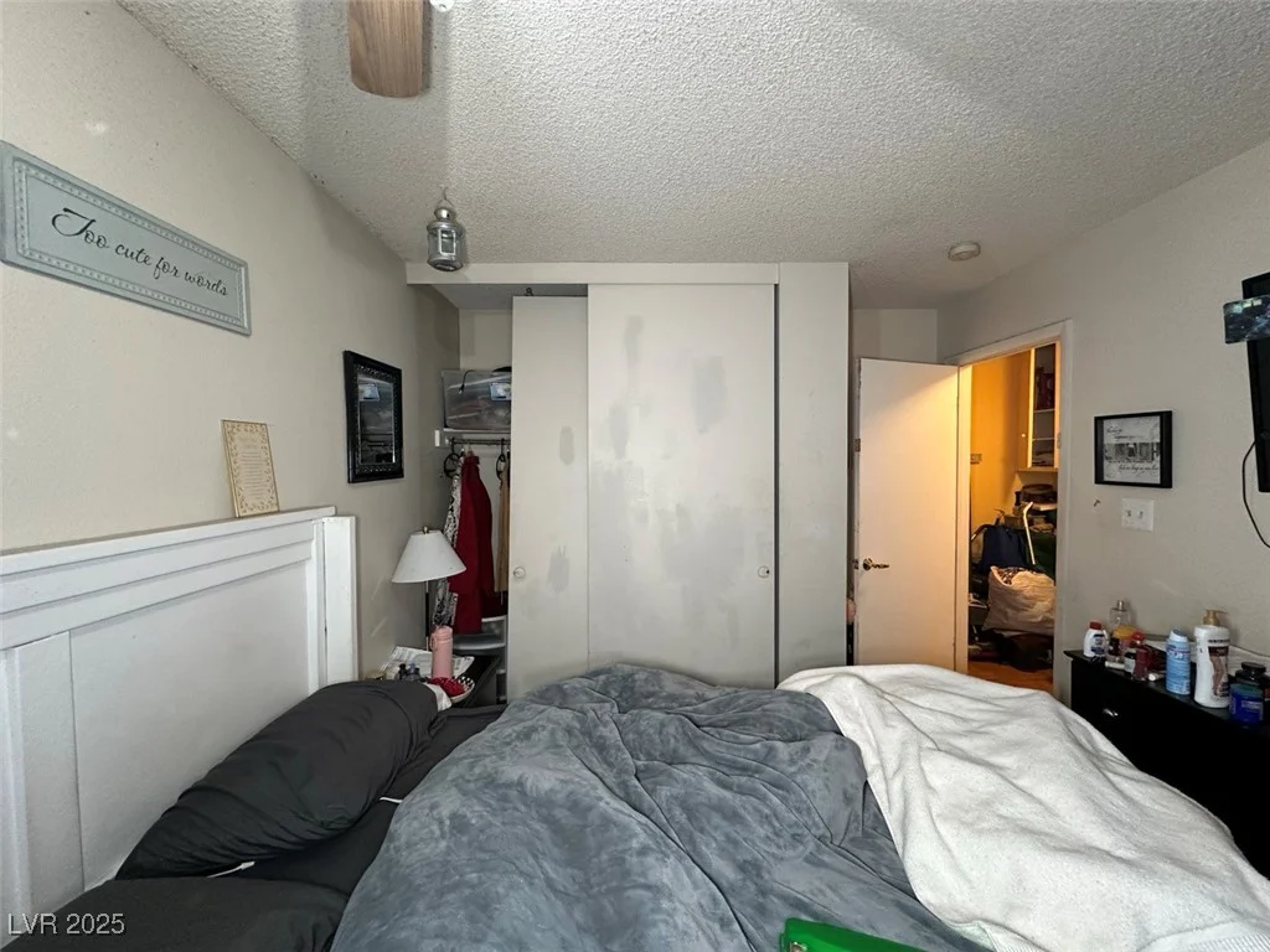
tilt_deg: -1.9
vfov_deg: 85.7
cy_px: 476
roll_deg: +1.4
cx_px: 635
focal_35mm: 14
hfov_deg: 102.1
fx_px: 514
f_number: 2.2
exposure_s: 1/60
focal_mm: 2.22
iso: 250
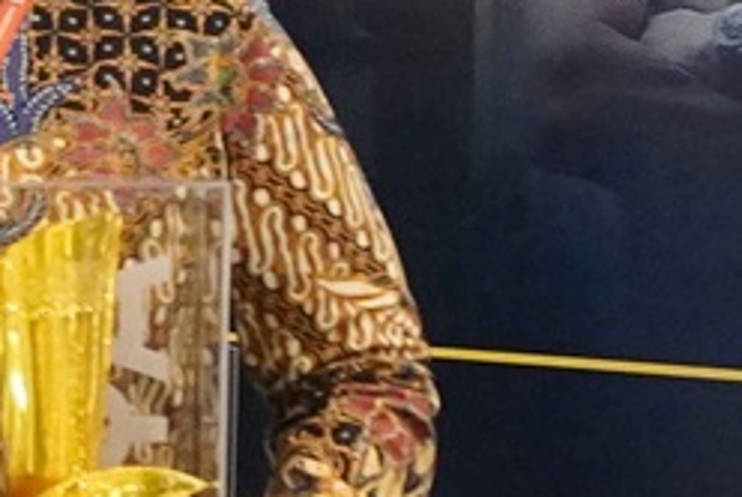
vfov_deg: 11.8
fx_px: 2394
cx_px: -571
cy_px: 272
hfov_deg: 15.3
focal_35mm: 116
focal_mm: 16
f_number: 3.5
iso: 2500
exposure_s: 1/100
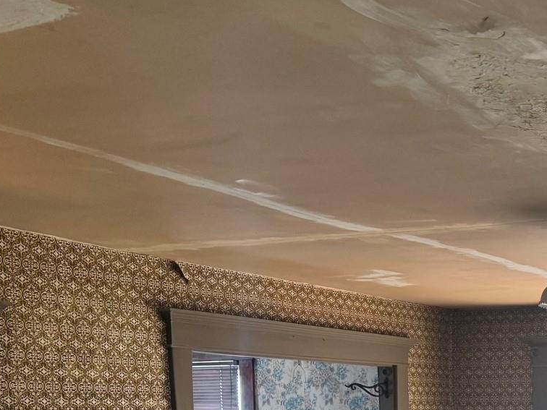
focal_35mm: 65
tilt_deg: -5.3
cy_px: 519
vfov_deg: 20.8
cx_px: 548
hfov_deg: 28.0
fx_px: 1027
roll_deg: -0.5
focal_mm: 6.76
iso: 250
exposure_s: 1/60
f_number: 1.78
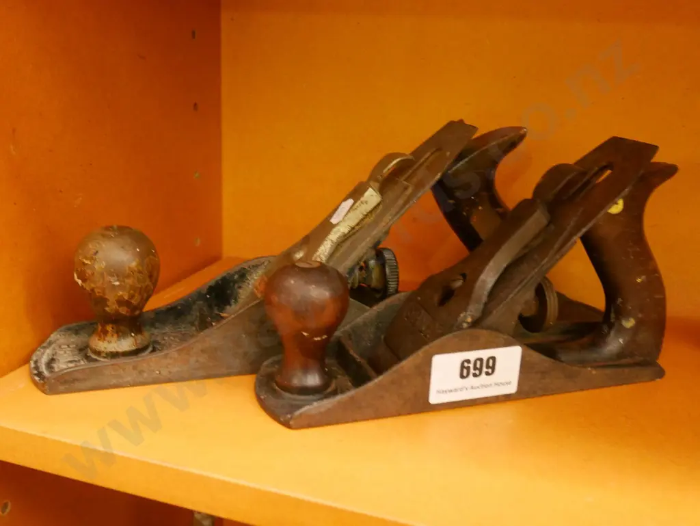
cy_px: 263
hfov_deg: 53.9
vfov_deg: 41.8
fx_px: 688
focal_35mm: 34
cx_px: 350
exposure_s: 1/20
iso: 3200
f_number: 4.1
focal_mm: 17
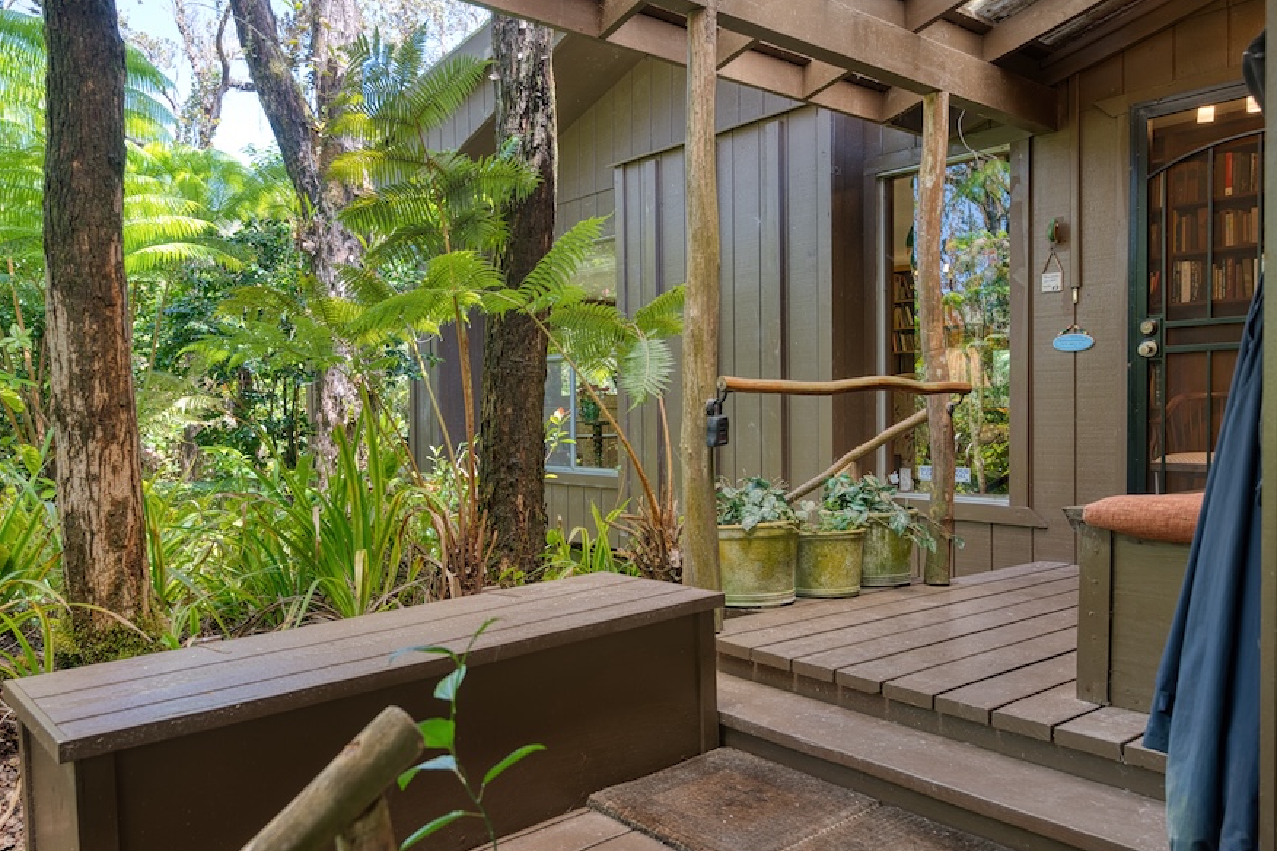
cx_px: 528
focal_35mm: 27
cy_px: 422
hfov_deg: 67.0
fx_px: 956
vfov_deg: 48.0
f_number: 4
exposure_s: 1/20
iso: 50
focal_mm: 19.7
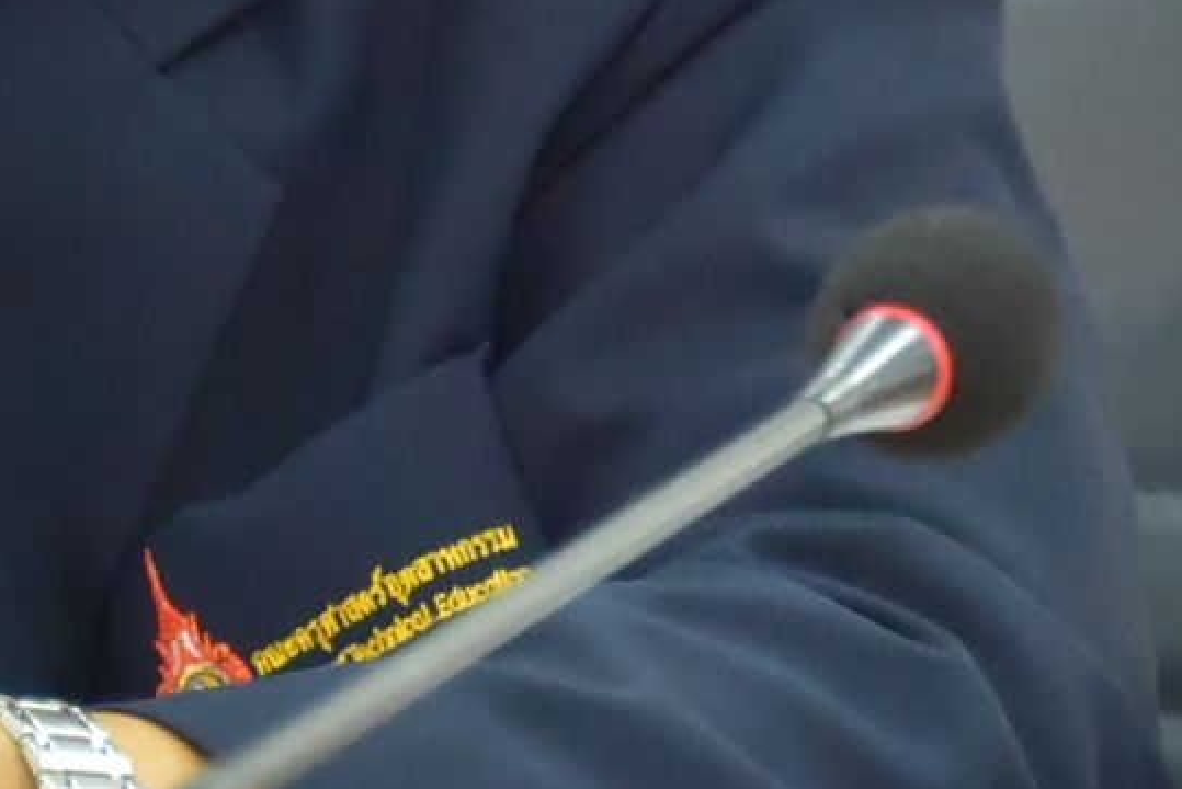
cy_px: -144
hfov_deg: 2.5
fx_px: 27429
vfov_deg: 1.6
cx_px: 37
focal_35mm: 835
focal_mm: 180
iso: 6400
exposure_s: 1/200
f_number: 5.6
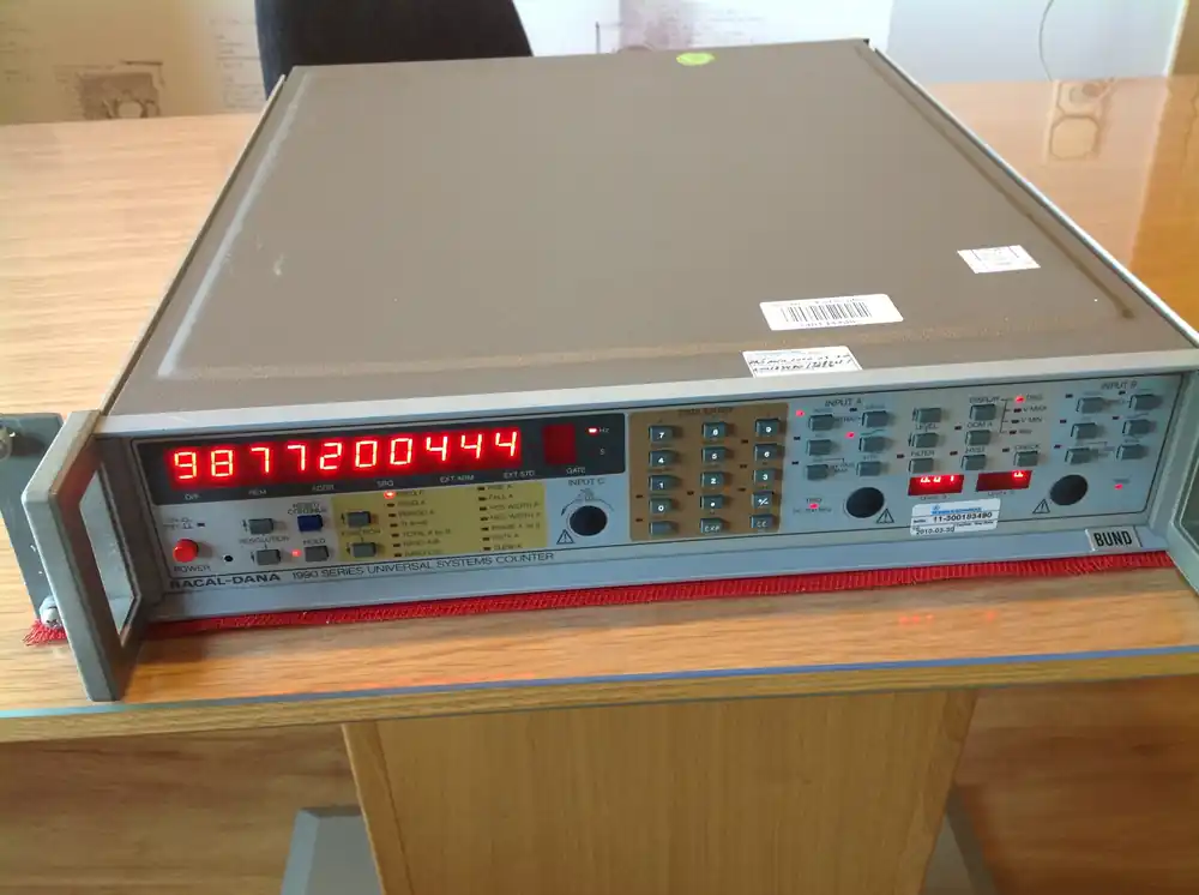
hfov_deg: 52.7
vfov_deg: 40.6
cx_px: 600
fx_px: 1210
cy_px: 448
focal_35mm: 35
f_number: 2.4
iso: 64
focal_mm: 4.28
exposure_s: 1/17
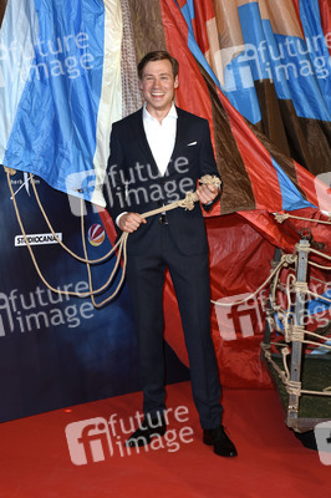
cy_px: 249
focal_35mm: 63
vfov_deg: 31.9
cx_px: 166
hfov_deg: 21.5
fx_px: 870
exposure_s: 1/100
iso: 320
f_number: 6.3
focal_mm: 42
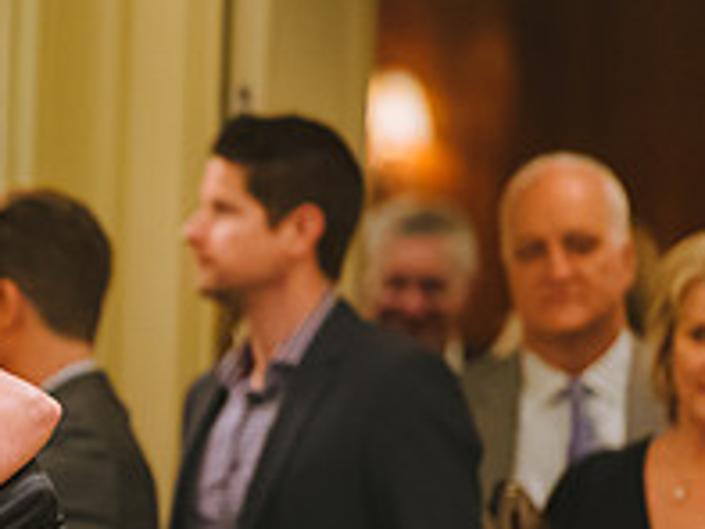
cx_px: -326
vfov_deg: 2.6
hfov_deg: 3.5
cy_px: 513
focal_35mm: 565
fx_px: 11514
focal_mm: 200
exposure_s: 1/160
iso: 2000
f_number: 2.8
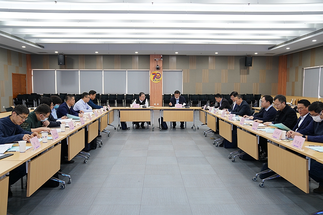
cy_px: 108
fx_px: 278
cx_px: 162
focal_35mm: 31
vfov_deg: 42.3
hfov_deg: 60.3
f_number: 3.2
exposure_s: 1/40
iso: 320
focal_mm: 31
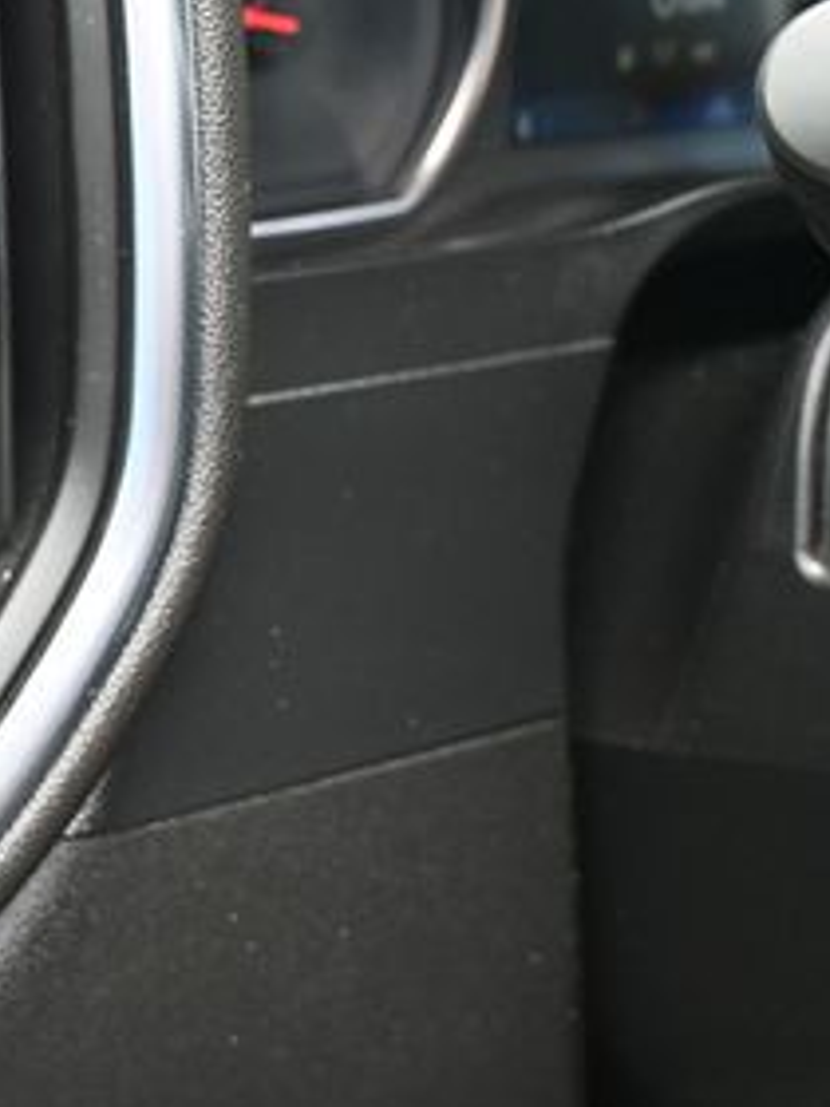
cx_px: -332
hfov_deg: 19.9
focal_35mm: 66
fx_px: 2110
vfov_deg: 29.1
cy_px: 328
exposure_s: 1/125
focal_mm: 20
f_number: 3.8
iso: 720
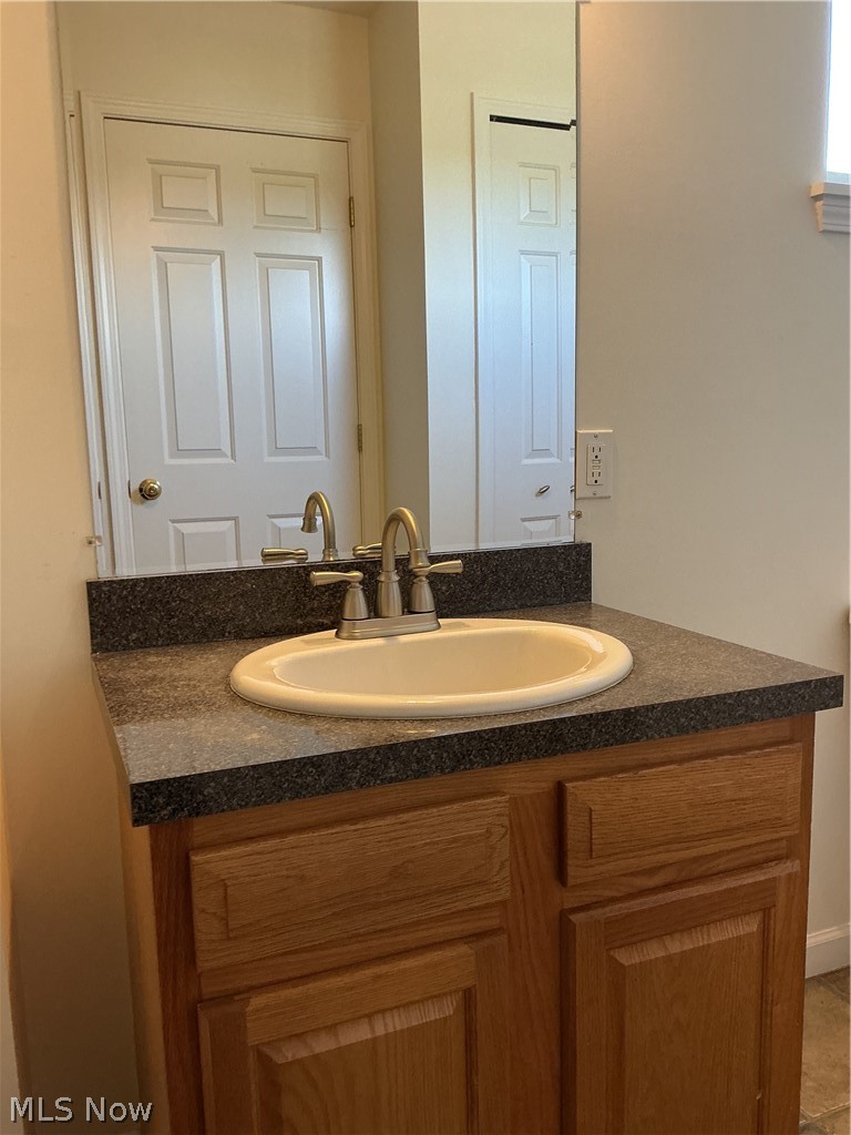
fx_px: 951
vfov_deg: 61.7
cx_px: 426
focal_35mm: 29
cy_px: 568
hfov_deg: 48.2
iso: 125
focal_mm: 3
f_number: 1.8
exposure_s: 1/60
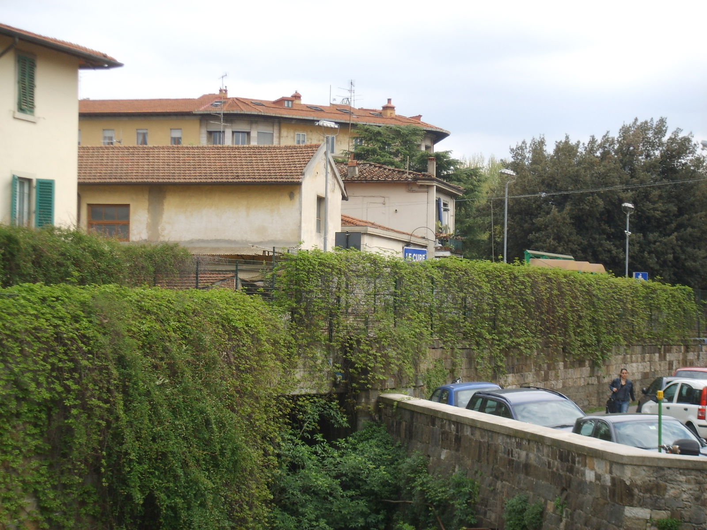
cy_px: 265
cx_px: 354
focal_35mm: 80
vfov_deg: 18.4
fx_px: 1634
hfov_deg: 24.4
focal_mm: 13.7
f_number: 4.2
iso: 50
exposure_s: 1/250
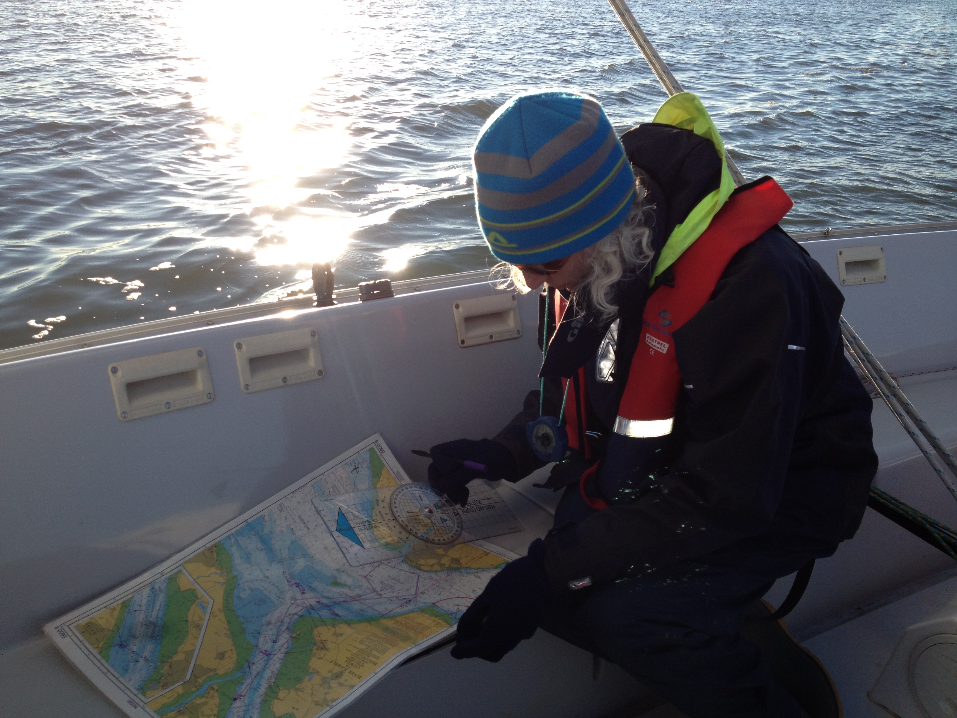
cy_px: 359
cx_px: 478
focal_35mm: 35
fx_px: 968
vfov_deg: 40.7
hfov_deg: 52.6
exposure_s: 1/986
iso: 64
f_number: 2.4
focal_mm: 4.28
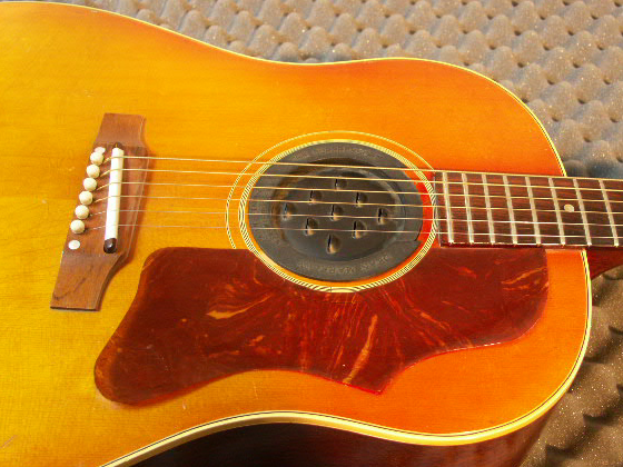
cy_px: 239
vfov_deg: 36.0
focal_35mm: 40
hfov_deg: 46.7
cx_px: 352
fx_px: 720
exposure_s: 1/10
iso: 160
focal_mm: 9.09
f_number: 2.8
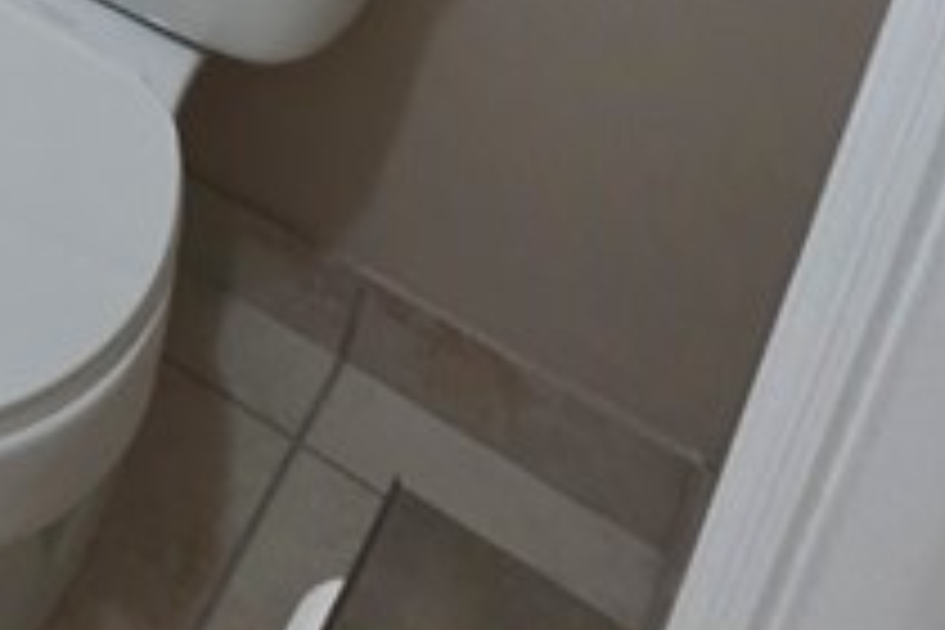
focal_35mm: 66
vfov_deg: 15.1
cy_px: -752
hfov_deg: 21.6
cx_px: -693
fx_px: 1732
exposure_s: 1/60
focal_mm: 2.2
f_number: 1.9
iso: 160
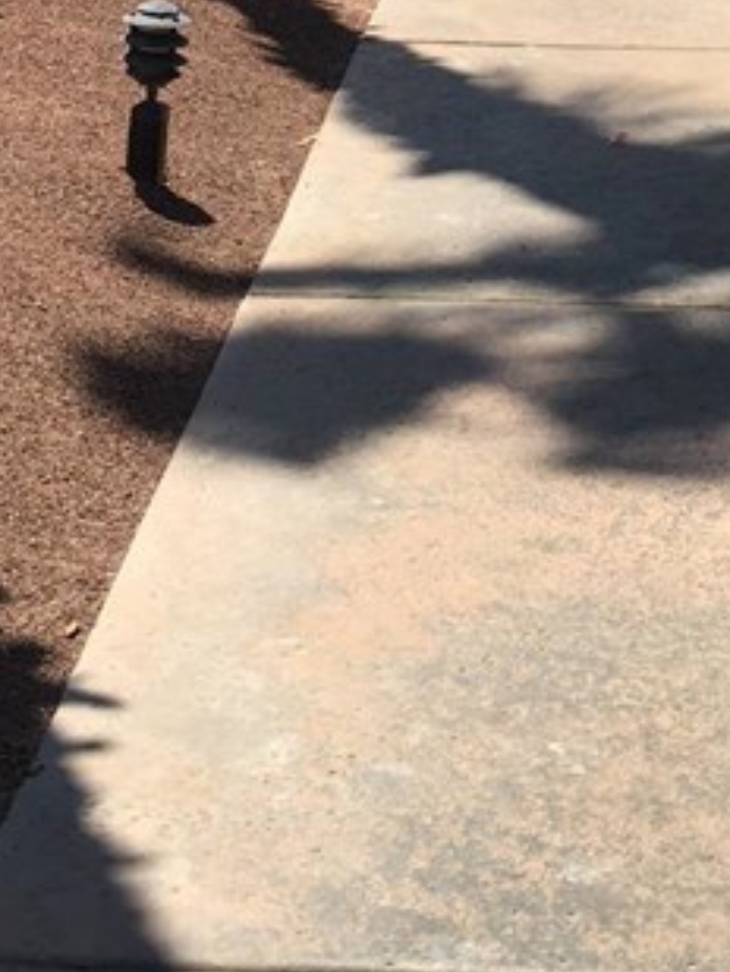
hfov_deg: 15.4
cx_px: 496
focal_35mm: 96
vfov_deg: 19.2
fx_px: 2697
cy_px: -225
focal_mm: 4.15
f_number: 2.2
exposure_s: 1/1748
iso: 25
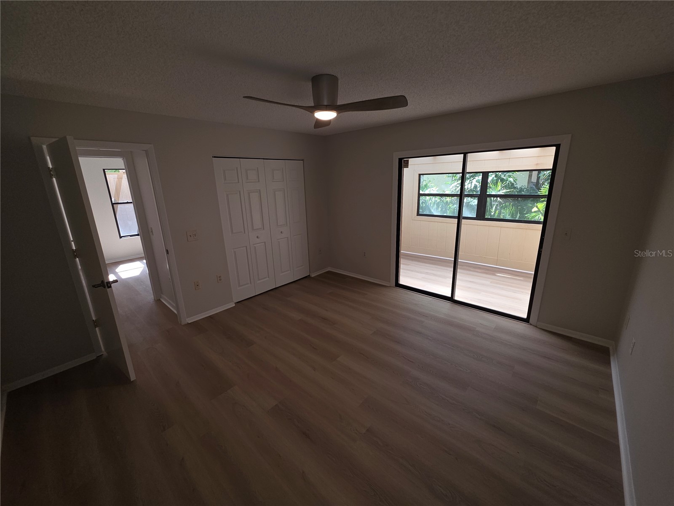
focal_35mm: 13
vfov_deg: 89.9
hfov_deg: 106.2
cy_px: 253
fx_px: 253
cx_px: 337
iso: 32
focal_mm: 2.2
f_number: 1.9
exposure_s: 1/60
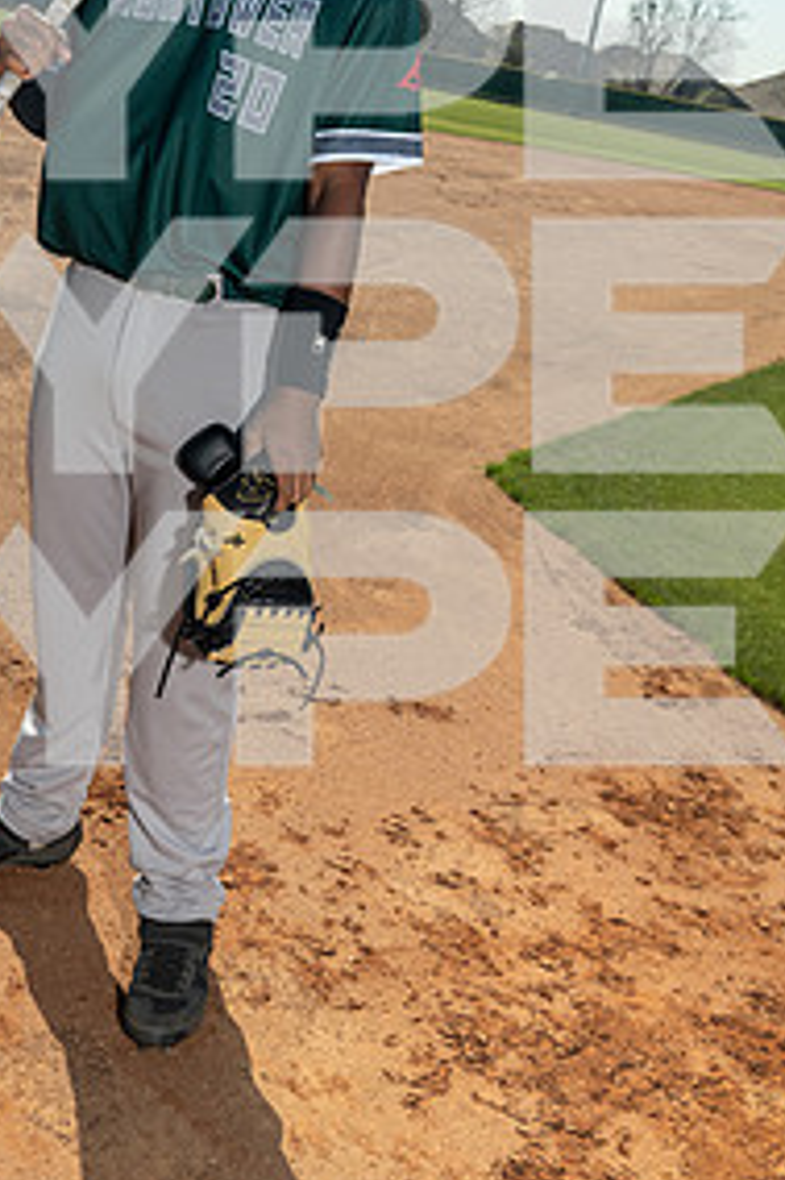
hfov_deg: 28.8
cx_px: 195
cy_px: 349
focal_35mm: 46
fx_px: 1506
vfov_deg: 41.9
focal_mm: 29
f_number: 7.1
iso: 500
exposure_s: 1/200
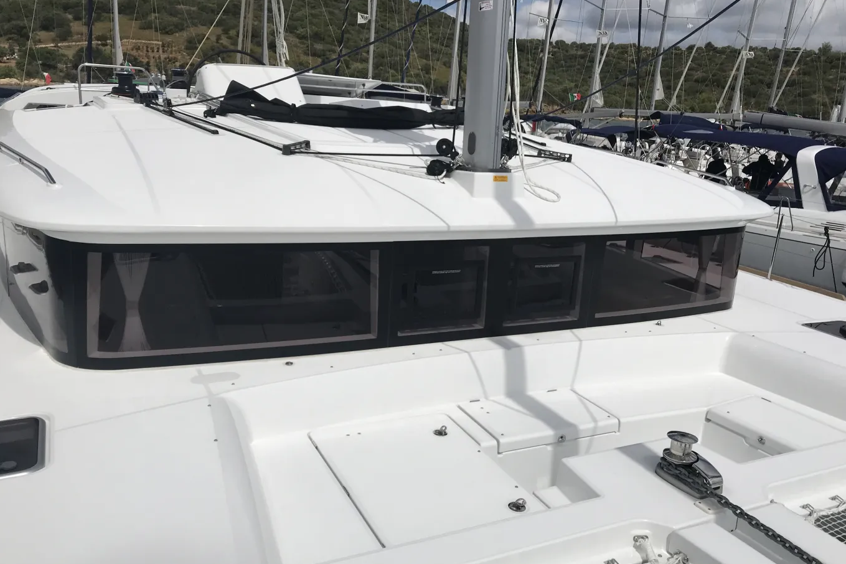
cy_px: 292
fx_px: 705
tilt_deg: -14.5
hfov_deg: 61.9
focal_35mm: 30
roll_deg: -4.6
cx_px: 411
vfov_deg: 43.6
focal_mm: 3.99
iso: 25
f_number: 1.8
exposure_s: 1/9615
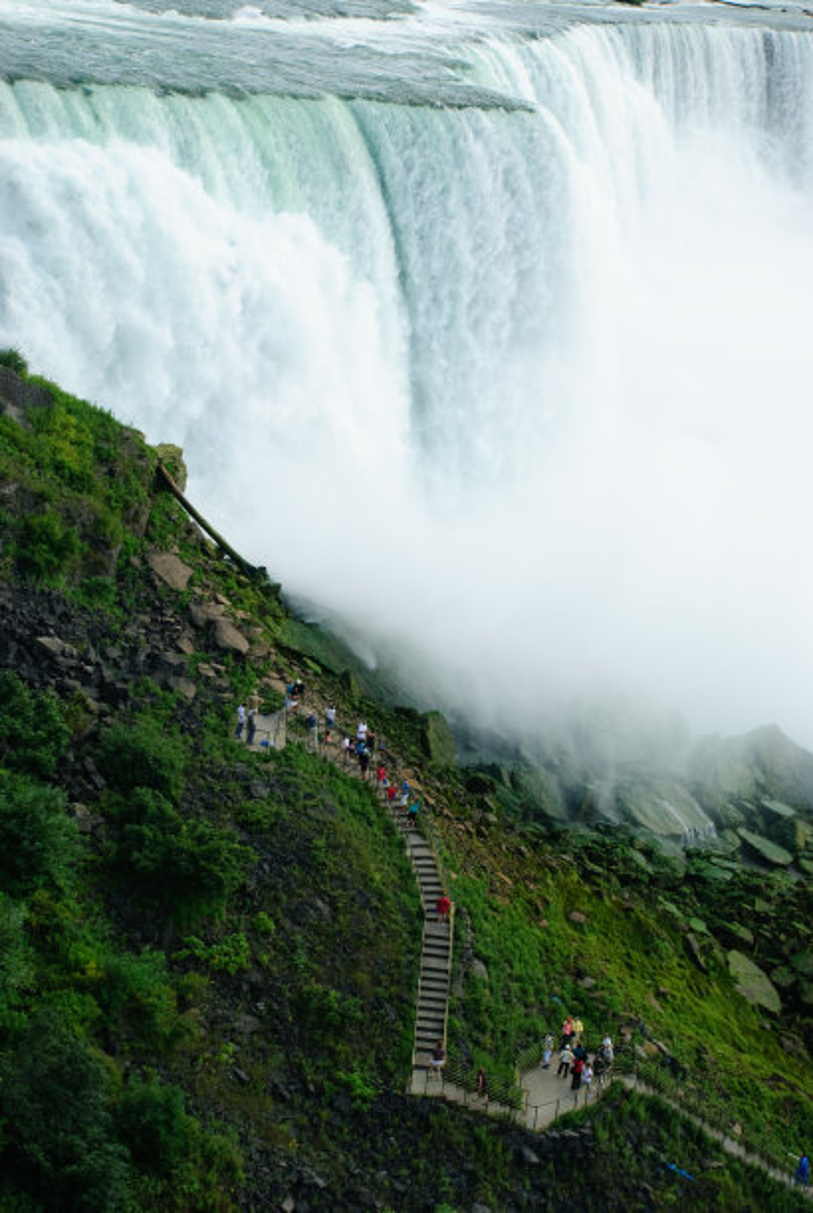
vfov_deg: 28.0
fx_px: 2431
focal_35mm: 72
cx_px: 406
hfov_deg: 19.0
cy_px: 606
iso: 100
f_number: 6.3
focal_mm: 48
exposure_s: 1/160
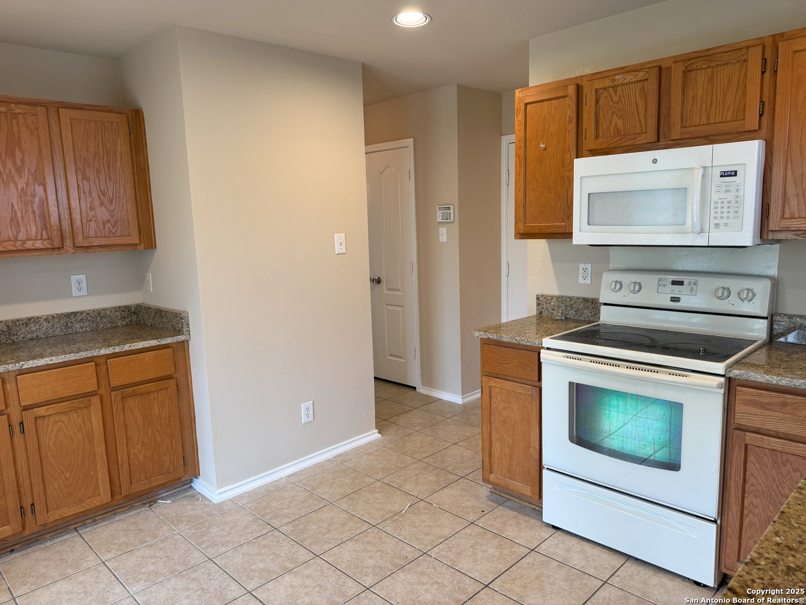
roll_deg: +1.6
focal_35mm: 24
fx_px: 559
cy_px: 302
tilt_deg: -9.9
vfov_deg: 56.8
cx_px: 403
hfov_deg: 71.6
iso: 125
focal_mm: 6.76
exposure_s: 1/120
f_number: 1.78
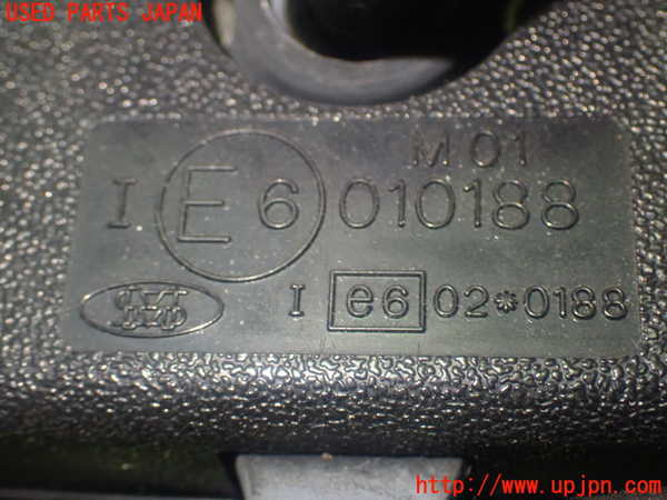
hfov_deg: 33.2
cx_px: 334
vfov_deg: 25.2
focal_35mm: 58
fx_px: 1118
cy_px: 250
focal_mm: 10.35
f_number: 3.5
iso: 800
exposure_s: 1/50
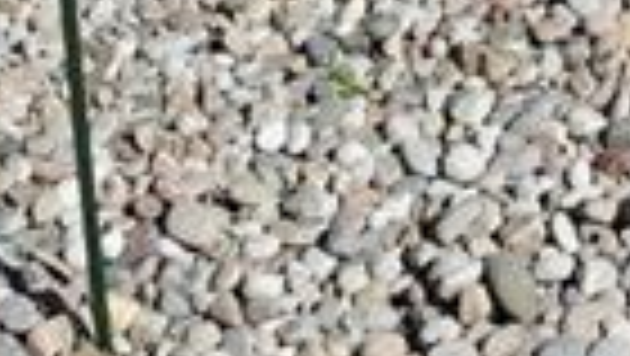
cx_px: 940
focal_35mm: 191
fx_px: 3193
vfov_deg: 5.6
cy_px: -971
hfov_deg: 10.9
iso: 100
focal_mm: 4.5
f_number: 2.8
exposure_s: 1/1537
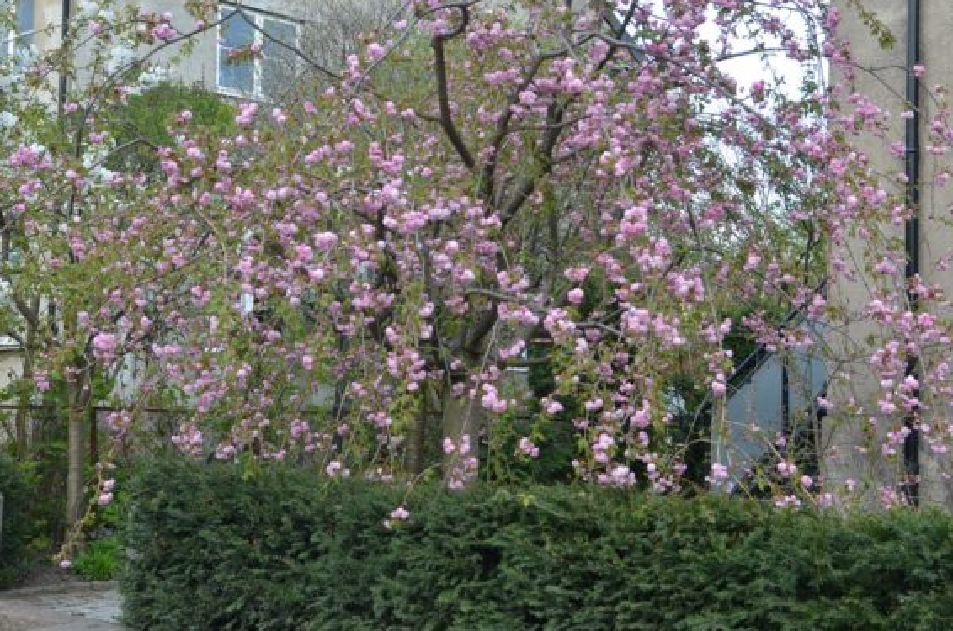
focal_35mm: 59
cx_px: 520
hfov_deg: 34.0
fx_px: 1559
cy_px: 255
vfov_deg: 22.9
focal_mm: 32
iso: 250
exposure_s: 1/125
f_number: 5.6
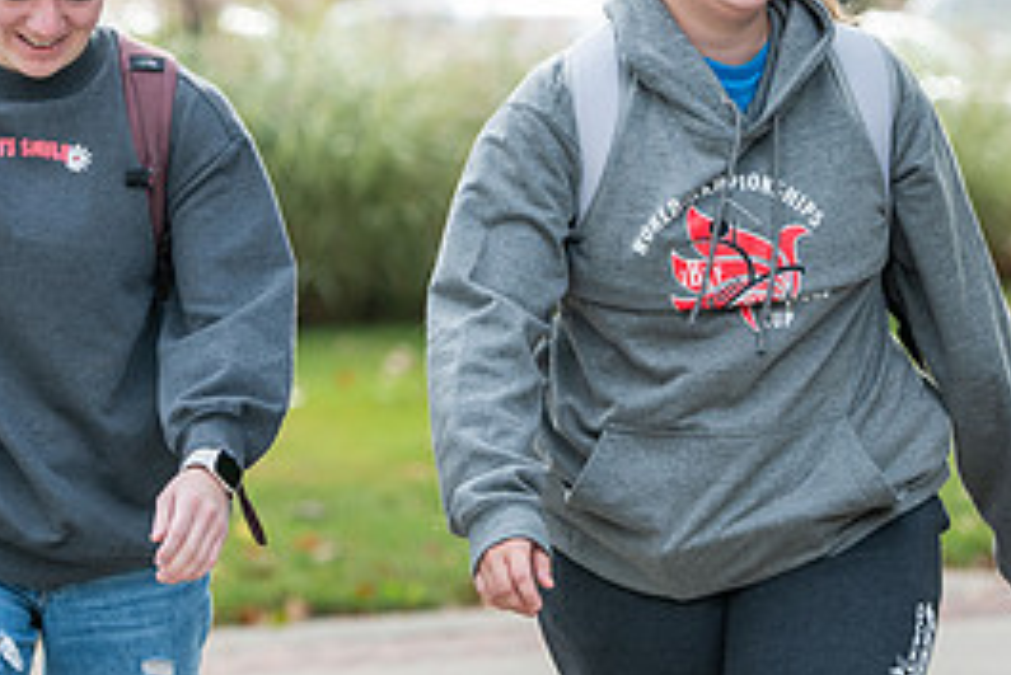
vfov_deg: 6.2
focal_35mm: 223
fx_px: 6266
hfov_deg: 9.2
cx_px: 454
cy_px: 48
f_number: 3.2
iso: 160
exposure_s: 1/400
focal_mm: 102
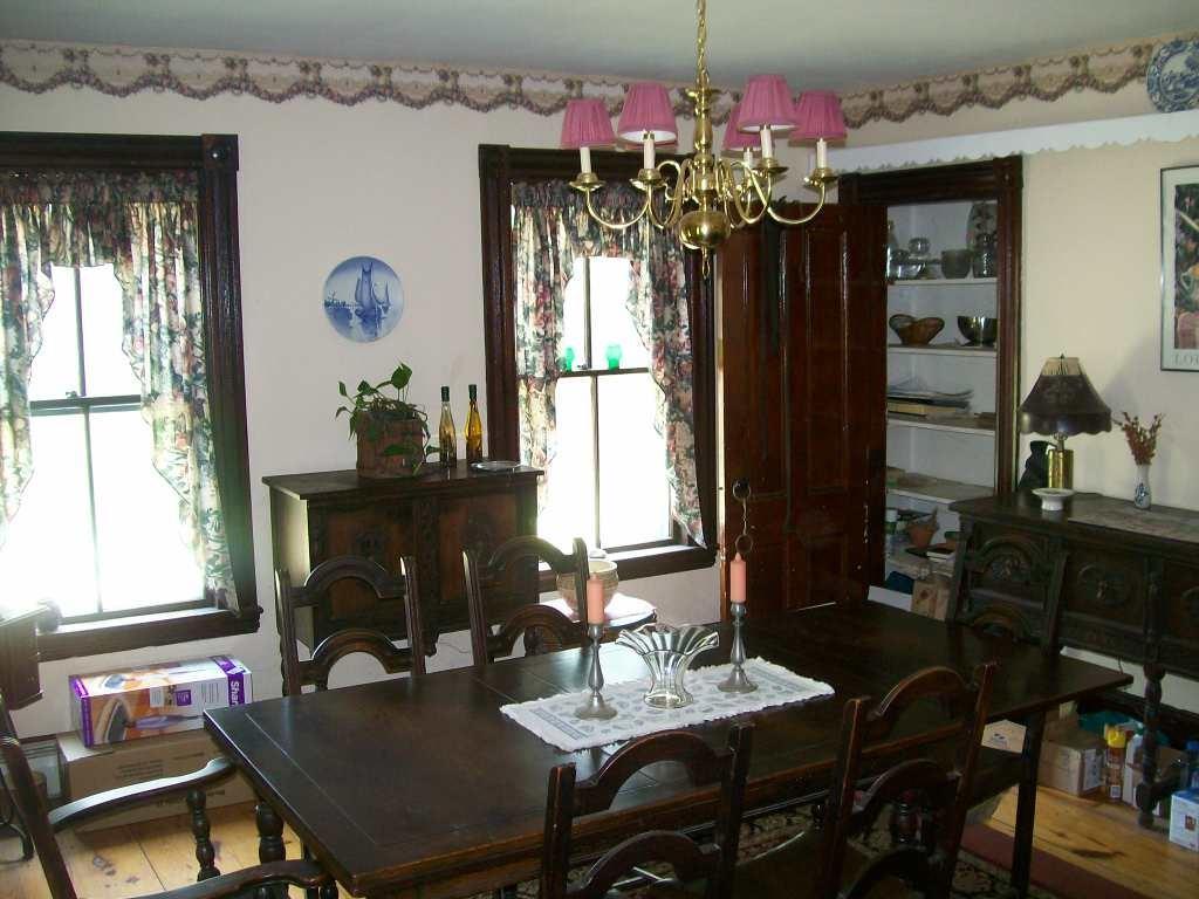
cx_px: 600
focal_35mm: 36
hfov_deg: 51.4
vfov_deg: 39.7
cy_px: 450
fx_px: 1247
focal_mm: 6
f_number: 2.7
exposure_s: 1/16
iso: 140
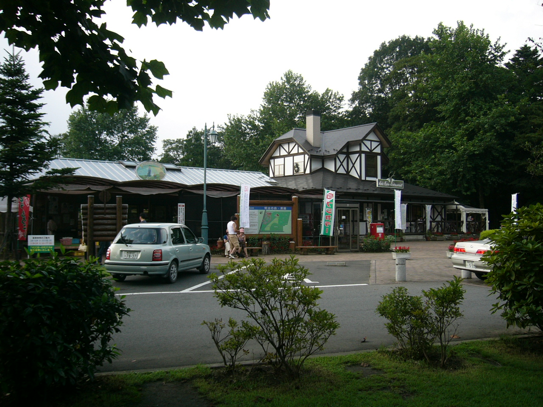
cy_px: 204
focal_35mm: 35
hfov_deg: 52.6
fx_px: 549
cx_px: 272
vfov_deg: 40.7
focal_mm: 5.8
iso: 50
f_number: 2.8
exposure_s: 1/400
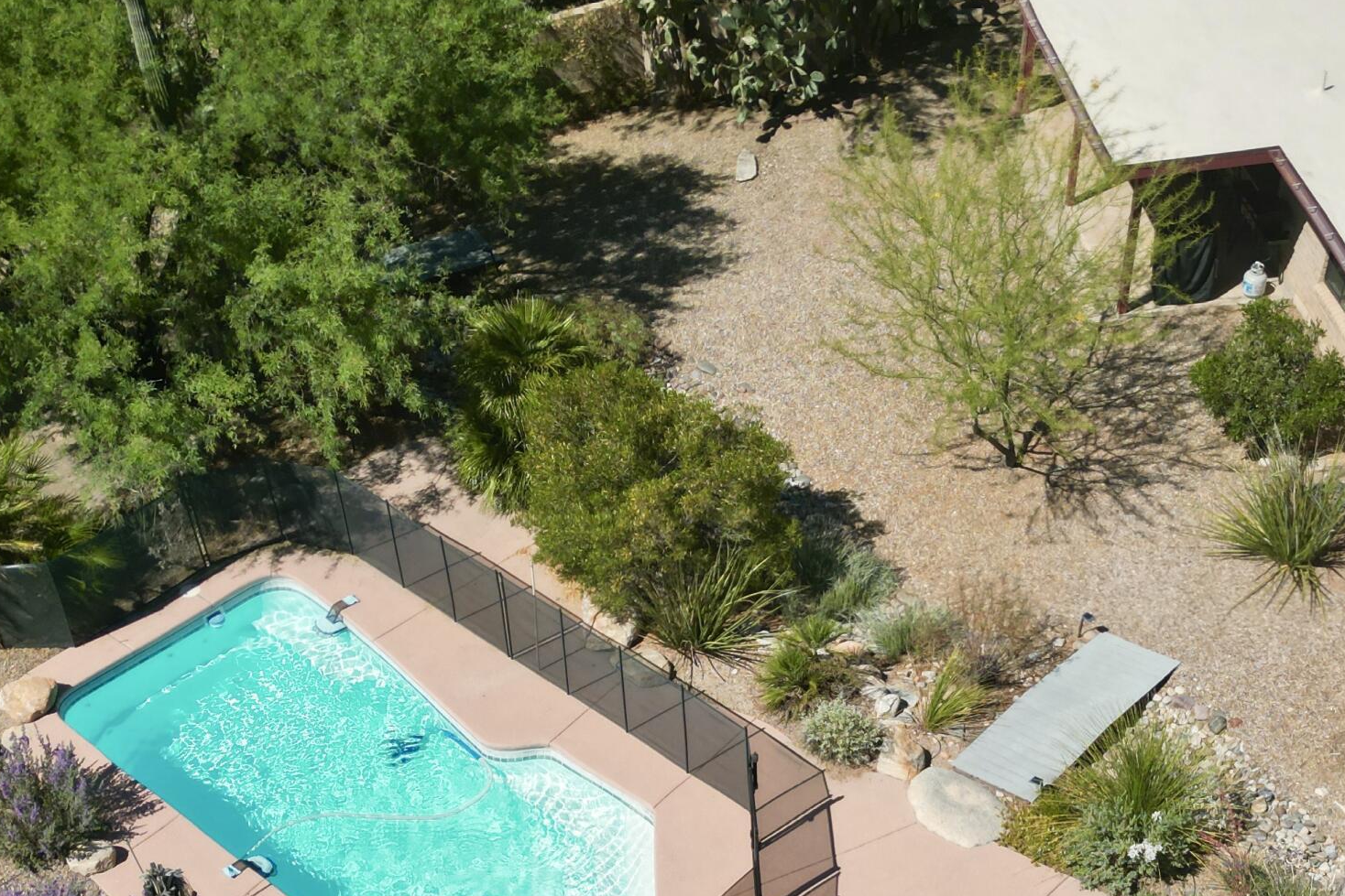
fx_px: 1905
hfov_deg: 38.8
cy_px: 806
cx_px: 762
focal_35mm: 51
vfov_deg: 25.7
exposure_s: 1/5000
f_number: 1.7
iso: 160
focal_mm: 6.72
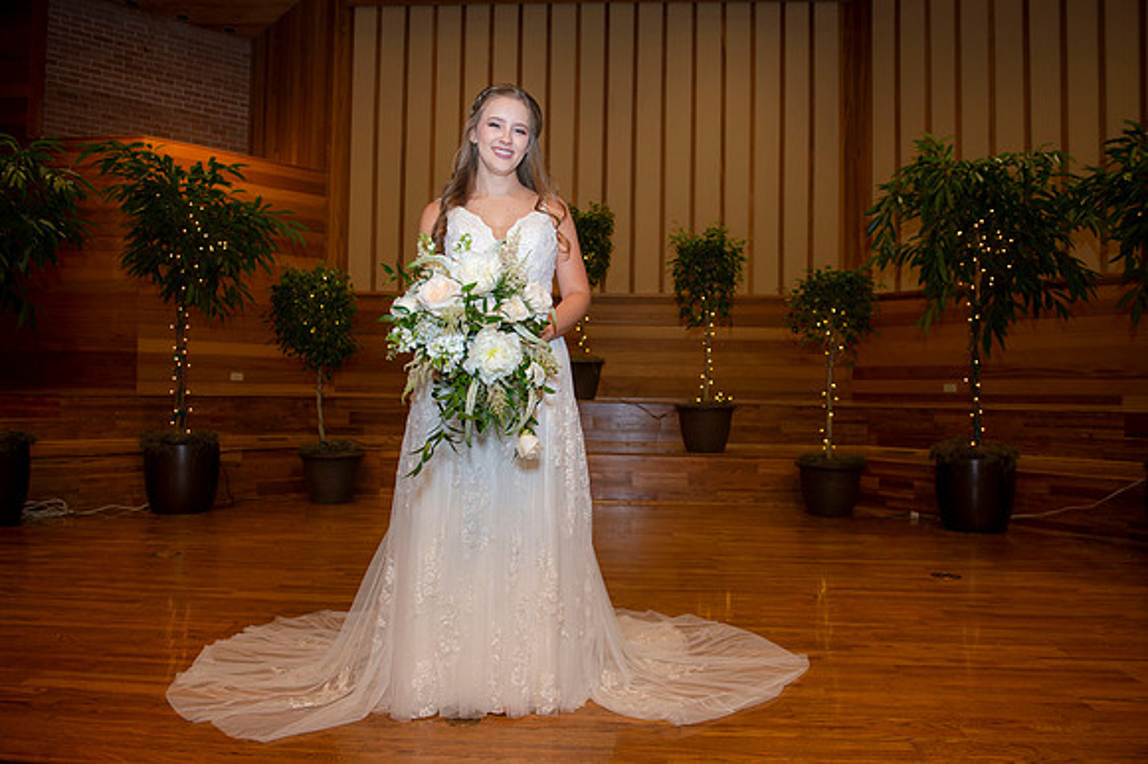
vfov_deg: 47.9
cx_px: 574
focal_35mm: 27
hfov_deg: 67.4
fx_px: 860
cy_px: 382
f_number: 4
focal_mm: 27
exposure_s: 1/160
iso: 640
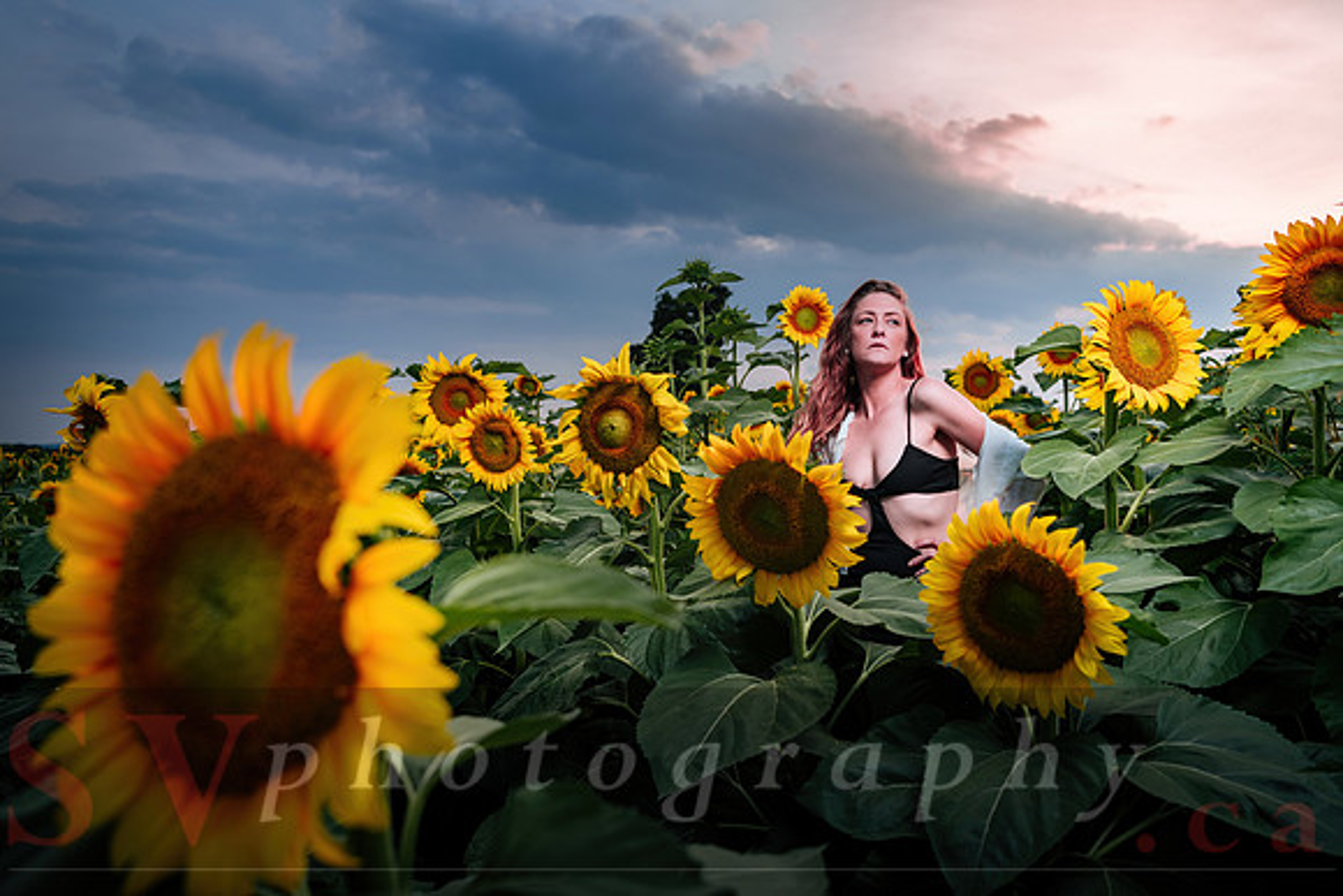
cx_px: 681
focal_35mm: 27
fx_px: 996
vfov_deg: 48.5
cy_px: 448
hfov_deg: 68.0
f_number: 3.5
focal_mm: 26
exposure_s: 1/160
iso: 64
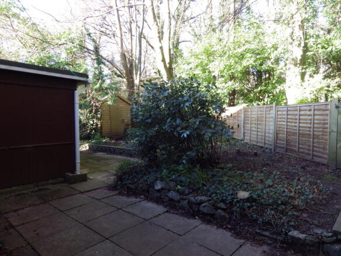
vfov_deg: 61.1
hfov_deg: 76.4
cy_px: 128
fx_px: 217
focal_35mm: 22
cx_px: 170
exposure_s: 1/100
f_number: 3.1
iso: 100
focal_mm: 4
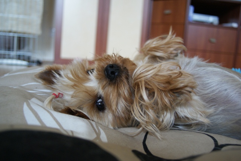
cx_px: 120
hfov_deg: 53.1
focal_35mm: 36
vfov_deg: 36.9
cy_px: 80
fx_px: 241
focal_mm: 24
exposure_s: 1/20
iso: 400
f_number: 4
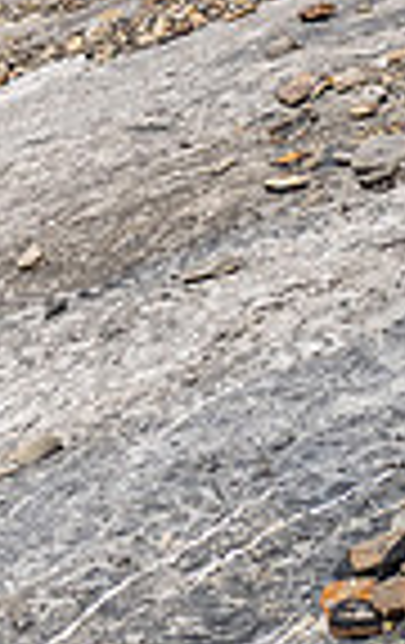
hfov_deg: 11.5
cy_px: -245
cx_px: -405
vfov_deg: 18.4
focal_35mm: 103
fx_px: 1810
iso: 200
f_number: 8
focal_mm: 12
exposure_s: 1/320
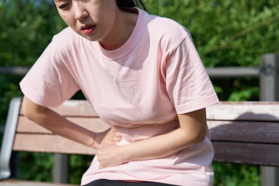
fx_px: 542
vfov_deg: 19.5
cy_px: 93
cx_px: 140
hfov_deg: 28.8
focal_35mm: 70
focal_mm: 70
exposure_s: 1/1000
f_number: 4
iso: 160
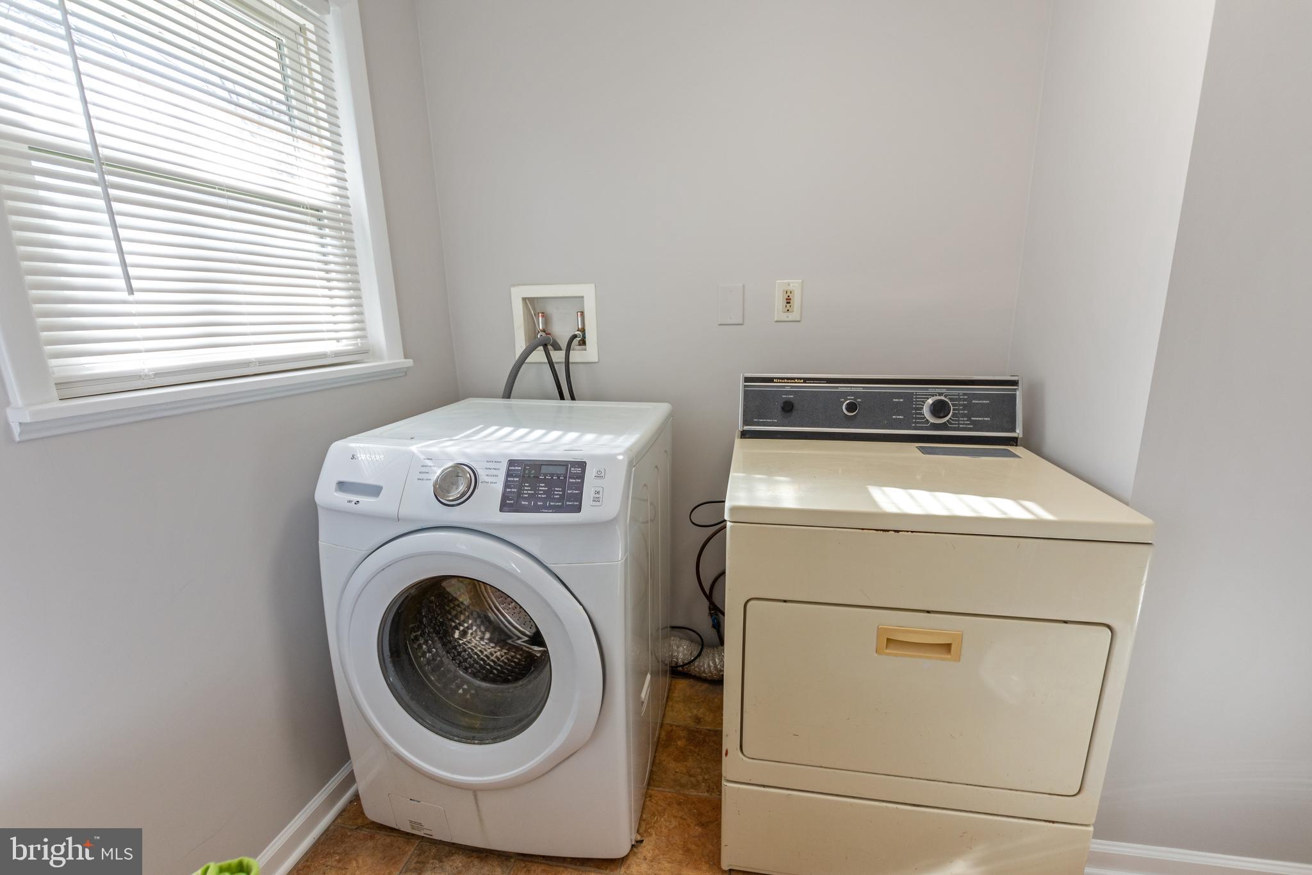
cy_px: 438
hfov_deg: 100.4
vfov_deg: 77.3
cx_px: 656
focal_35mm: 15
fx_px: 547
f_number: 6.3
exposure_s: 1/50
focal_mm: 10
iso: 100
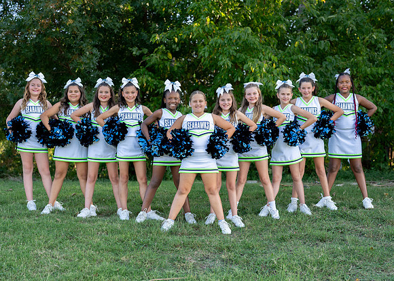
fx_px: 671
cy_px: 157
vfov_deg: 23.7
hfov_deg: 32.7
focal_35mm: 60
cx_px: 196
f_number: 2.5
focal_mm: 50
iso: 125
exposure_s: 1/640
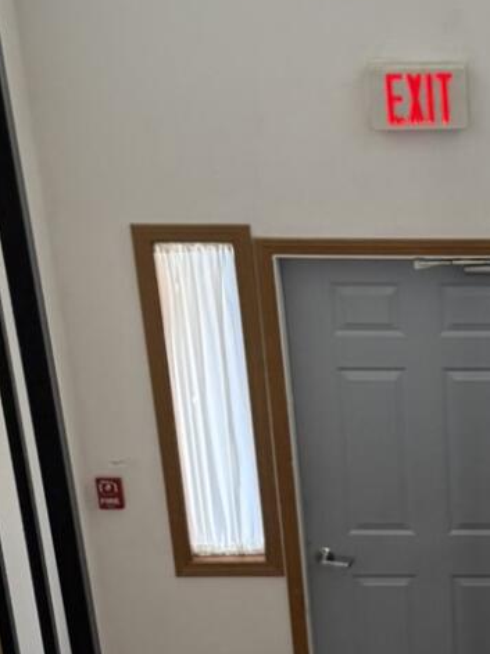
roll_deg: +0.6
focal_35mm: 102
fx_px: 1926
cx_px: 572
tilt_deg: -29.8
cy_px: 544
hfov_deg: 14.1
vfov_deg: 19.0
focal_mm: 6.76
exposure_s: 1/60
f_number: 1.78
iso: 200
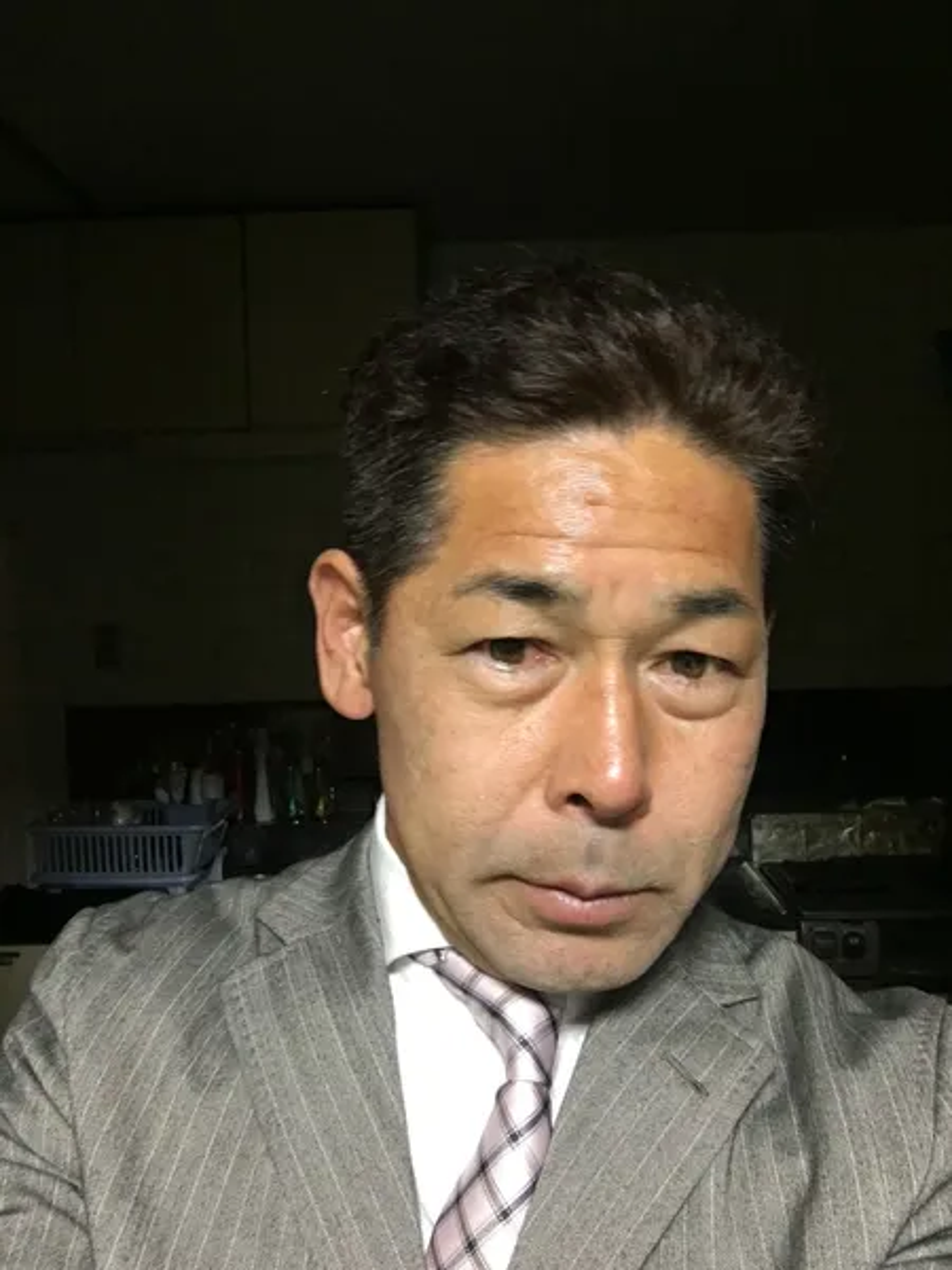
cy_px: 635
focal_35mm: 31
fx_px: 1137
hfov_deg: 45.4
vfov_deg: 58.4
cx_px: 476
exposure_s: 1/15
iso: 125
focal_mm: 2.65
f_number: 2.2
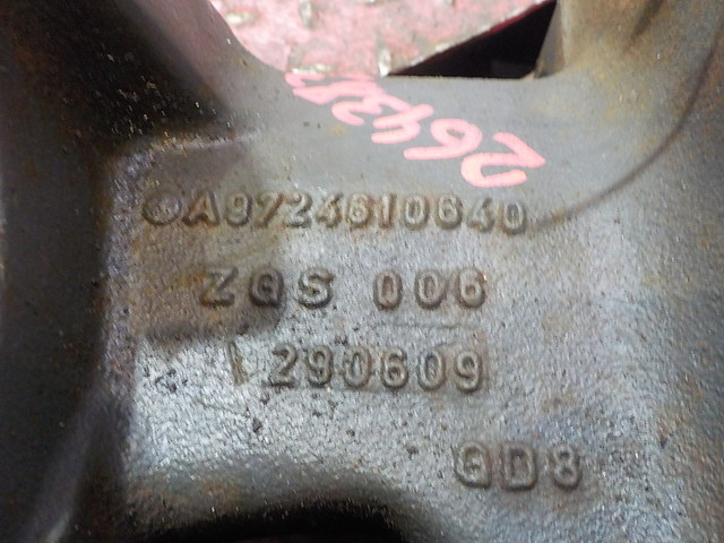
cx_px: 362
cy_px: 272
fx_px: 627
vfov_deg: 46.8
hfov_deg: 60.0
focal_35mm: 30
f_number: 3.3
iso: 450
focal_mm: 4.1
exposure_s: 1/8
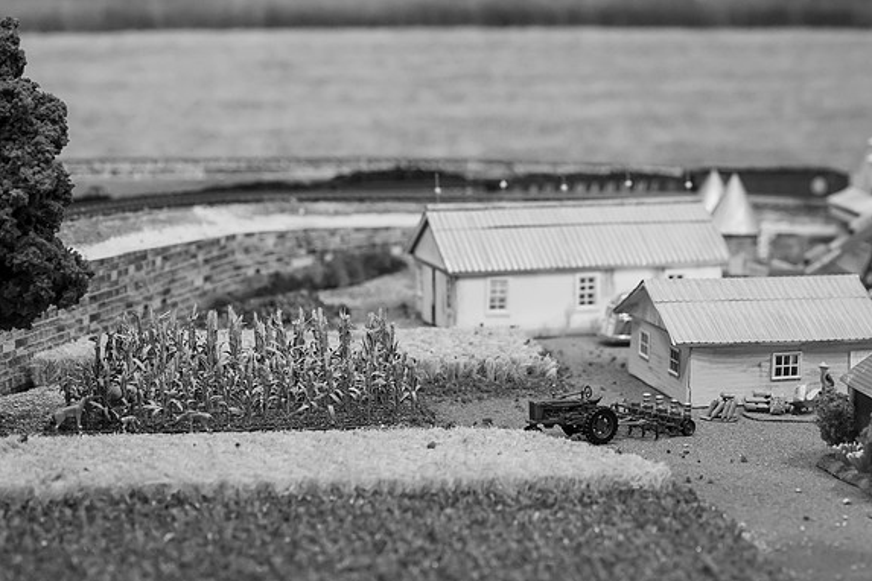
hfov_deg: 18.4
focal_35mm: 111
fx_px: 2688
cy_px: 296
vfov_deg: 12.3
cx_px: 598
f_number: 7.1
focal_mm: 79
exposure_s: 1/80
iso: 3200
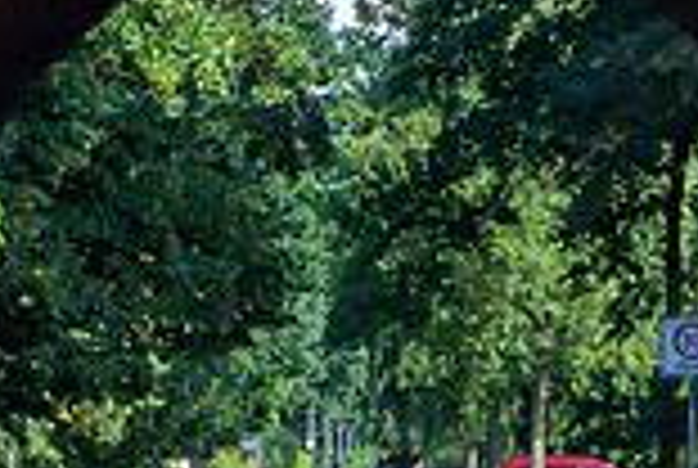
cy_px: 338
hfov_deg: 7.2
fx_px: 5513
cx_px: 374
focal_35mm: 284
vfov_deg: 4.9
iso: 200
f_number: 8
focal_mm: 24.5
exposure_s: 1/250
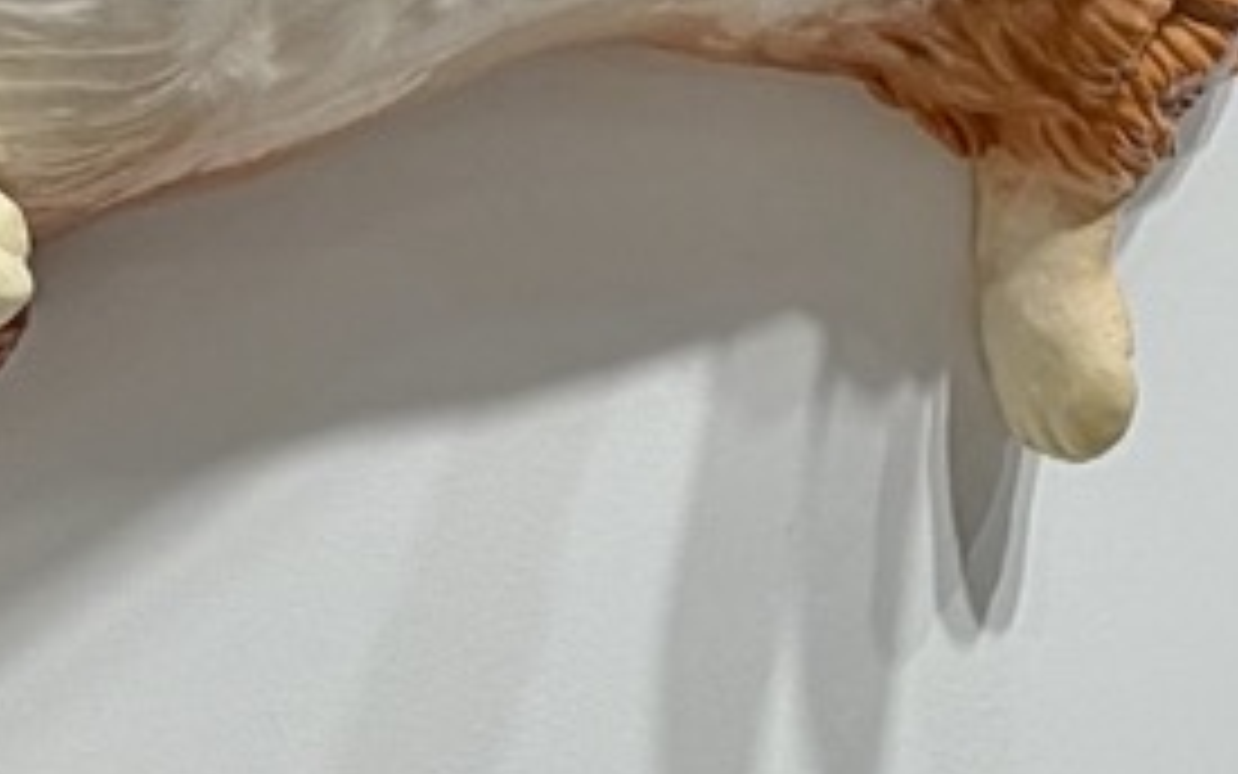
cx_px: 603
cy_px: -389
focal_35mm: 81
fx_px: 2733
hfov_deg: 25.5
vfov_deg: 15.0
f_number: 2.2
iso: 50
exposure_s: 1/121
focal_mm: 2.22
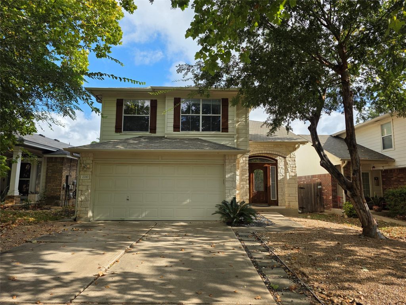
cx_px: 203
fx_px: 270
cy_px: 152
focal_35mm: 23
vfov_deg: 58.9
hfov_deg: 73.9
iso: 80
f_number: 1.7
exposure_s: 1/2708
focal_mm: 6.3
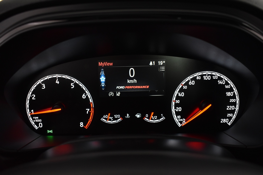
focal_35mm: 33
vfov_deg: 40.0
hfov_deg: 57.2
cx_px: 132
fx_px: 241
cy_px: 88
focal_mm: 22
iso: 1400
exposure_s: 1/30
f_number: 3.8
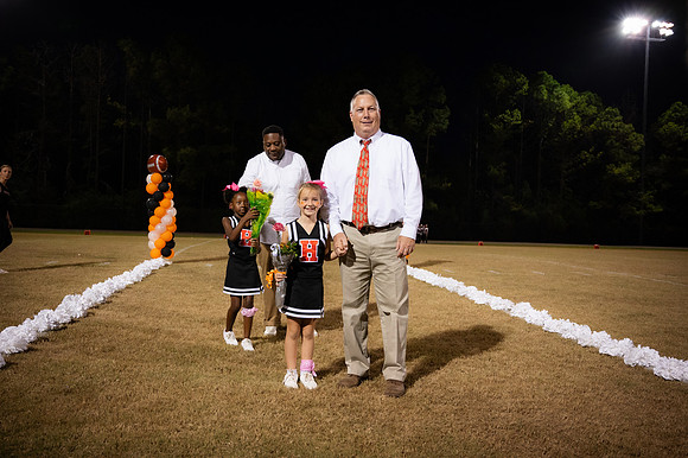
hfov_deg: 56.5
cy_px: 229
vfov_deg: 39.4
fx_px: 640
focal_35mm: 34
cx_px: 344
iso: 3200
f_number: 4
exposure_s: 1/250
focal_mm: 33.5
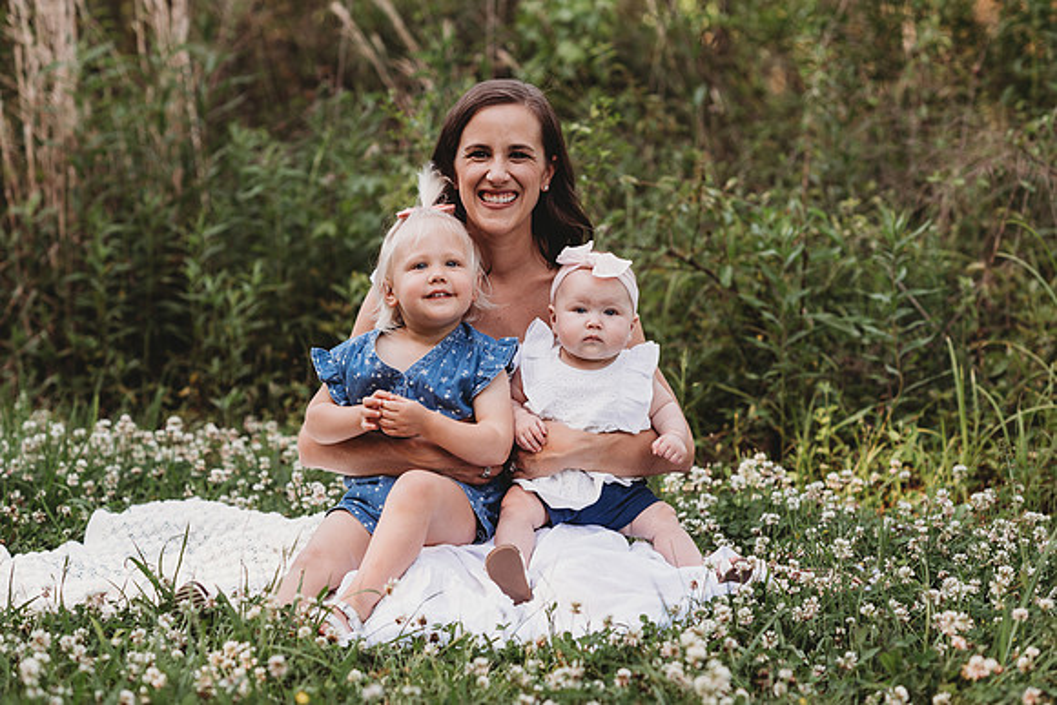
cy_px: 352
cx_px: 528
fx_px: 2622
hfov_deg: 22.8
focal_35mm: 89
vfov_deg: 15.3
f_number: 2.8
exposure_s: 1/200
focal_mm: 85
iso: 100
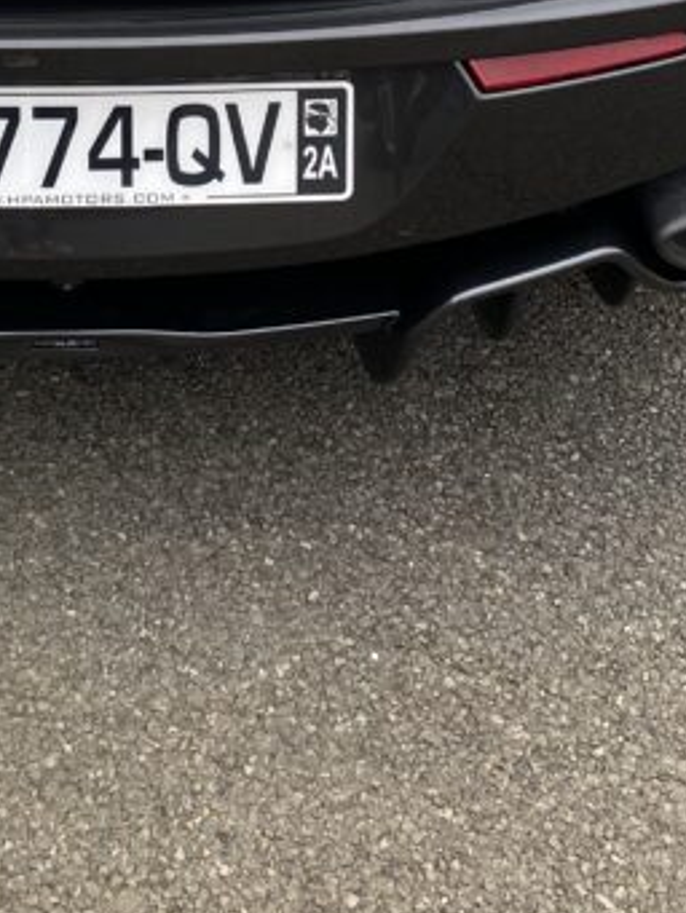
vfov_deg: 22.8
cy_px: -209
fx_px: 2060
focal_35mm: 78
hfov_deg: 18.6
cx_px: 56
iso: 32
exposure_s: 1/582
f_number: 1.8
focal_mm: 4.25
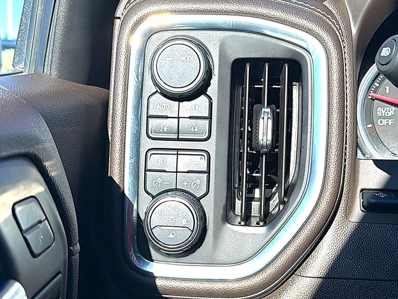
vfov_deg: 36.8
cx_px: 203
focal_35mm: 39
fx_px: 449
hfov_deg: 47.8
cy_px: 147
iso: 80
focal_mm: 6.76
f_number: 1.78
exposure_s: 1/765
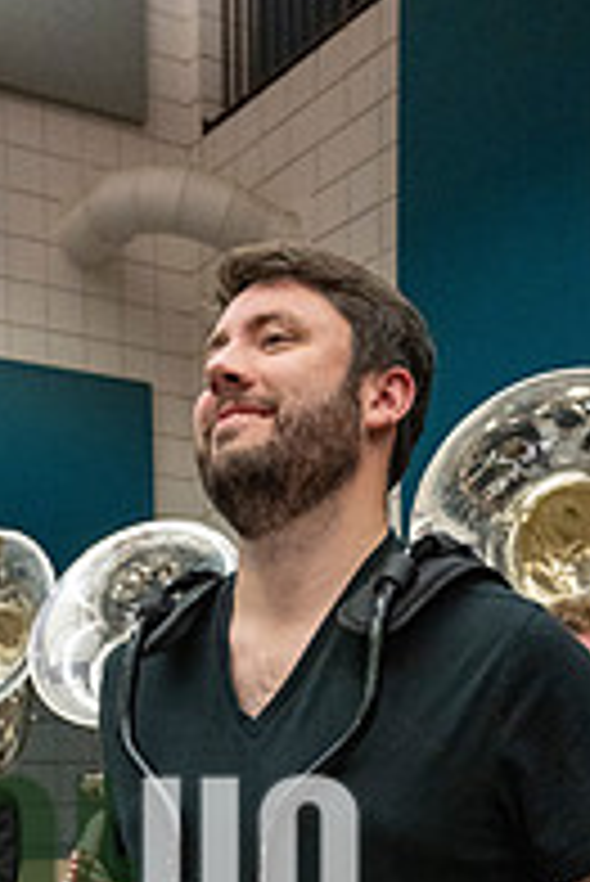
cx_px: 158
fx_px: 1350
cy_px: 900
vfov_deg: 33.0
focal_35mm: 55
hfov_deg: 24.4
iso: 10000
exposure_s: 1/500
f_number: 4
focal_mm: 24
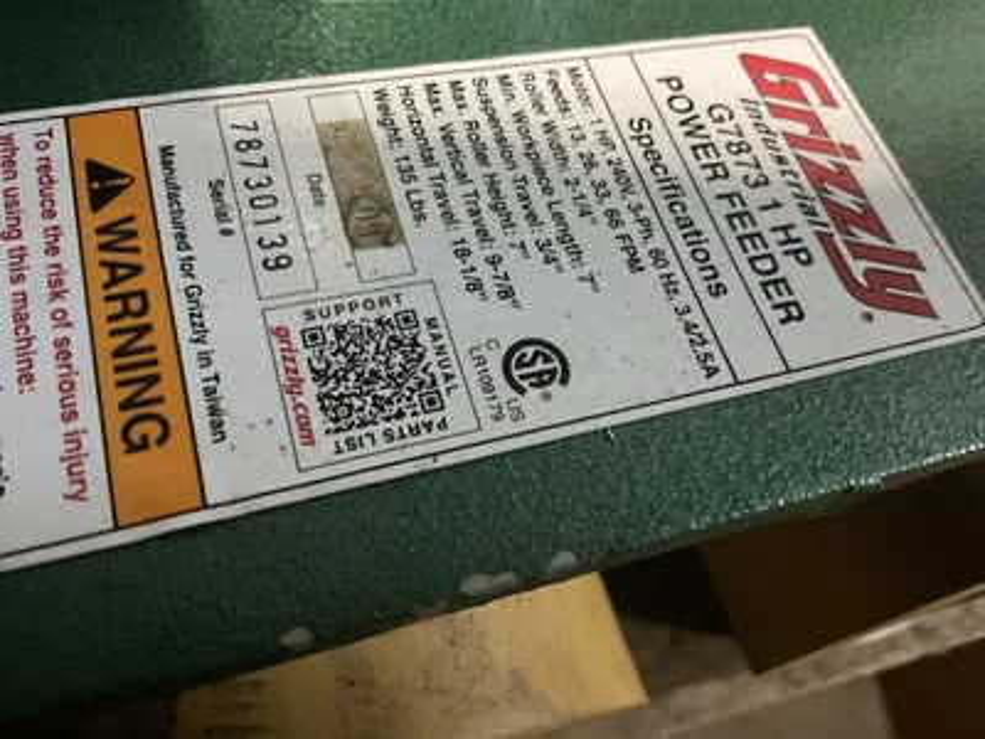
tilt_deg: -60.7
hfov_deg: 61.7
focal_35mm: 29
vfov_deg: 48.2
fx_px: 825
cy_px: 370
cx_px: 492
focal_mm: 3
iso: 500
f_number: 1.8
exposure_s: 1/30
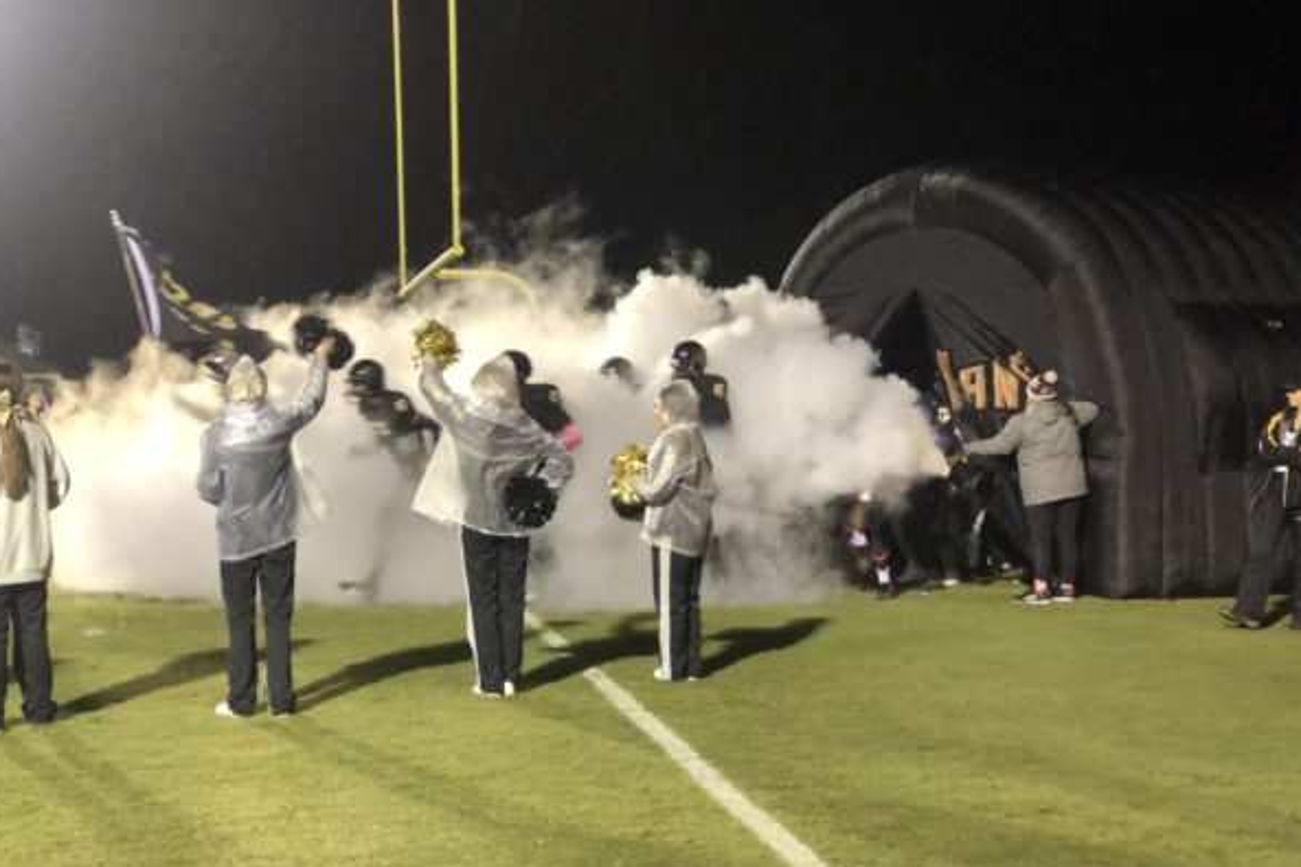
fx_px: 2168
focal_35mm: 60
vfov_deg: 22.6
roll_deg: +0.3
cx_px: 645
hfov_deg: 33.4
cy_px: 457
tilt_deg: -1.6
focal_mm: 6.6
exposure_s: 1/60
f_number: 2.8
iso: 250
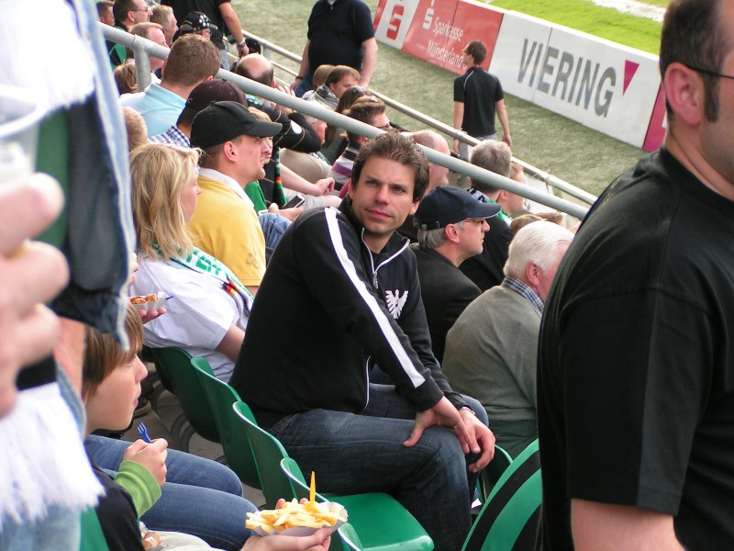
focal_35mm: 114
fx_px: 2417
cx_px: 367
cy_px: 276
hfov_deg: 17.3
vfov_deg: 13.0
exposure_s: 1/100
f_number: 3.5
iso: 64
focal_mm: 17.4
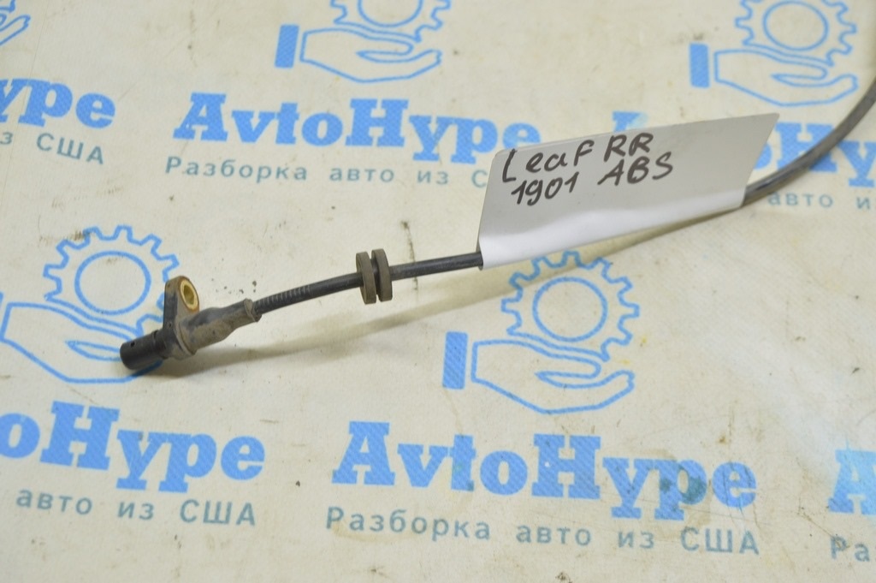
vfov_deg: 23.7
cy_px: 292
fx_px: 1386
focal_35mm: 57
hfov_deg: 35.1
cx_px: 438
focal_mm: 38
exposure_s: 1/20
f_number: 5.6
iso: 400
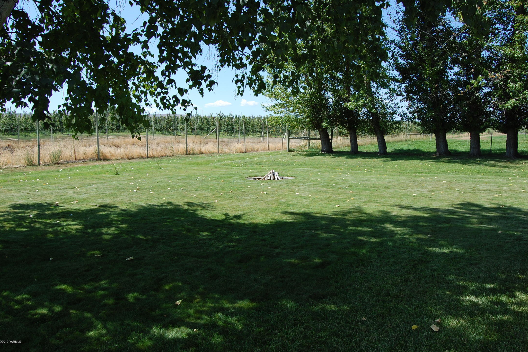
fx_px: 411
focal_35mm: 28
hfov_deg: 65.5
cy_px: 172
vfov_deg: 46.4
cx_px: 272
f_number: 8
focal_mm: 18
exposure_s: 1/250
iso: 200
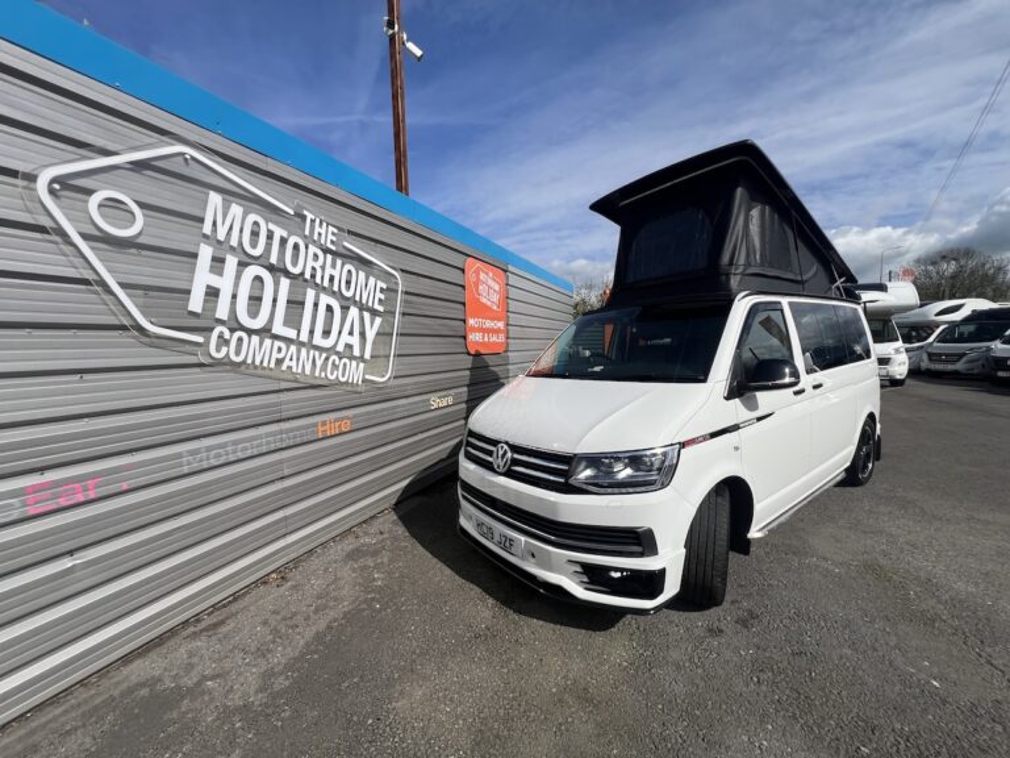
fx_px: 379
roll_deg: +1.3
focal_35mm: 13
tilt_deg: -4.2
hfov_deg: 106.2
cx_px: 505
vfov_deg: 89.9
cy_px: 379
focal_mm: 1.57
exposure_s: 1/3125
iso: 32
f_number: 1.8
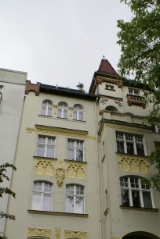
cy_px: 184
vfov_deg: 40.5
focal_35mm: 47
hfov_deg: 28.4
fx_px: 313
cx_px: 111
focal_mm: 20
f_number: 7.1
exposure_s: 1/50
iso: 100
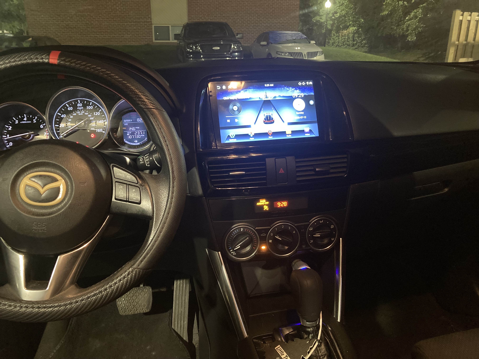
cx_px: 240
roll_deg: -0.4
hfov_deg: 63.4
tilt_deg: -19.1
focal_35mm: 28
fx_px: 387
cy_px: 180
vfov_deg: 49.7
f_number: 1.8
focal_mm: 3.99
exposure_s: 1/23
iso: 640
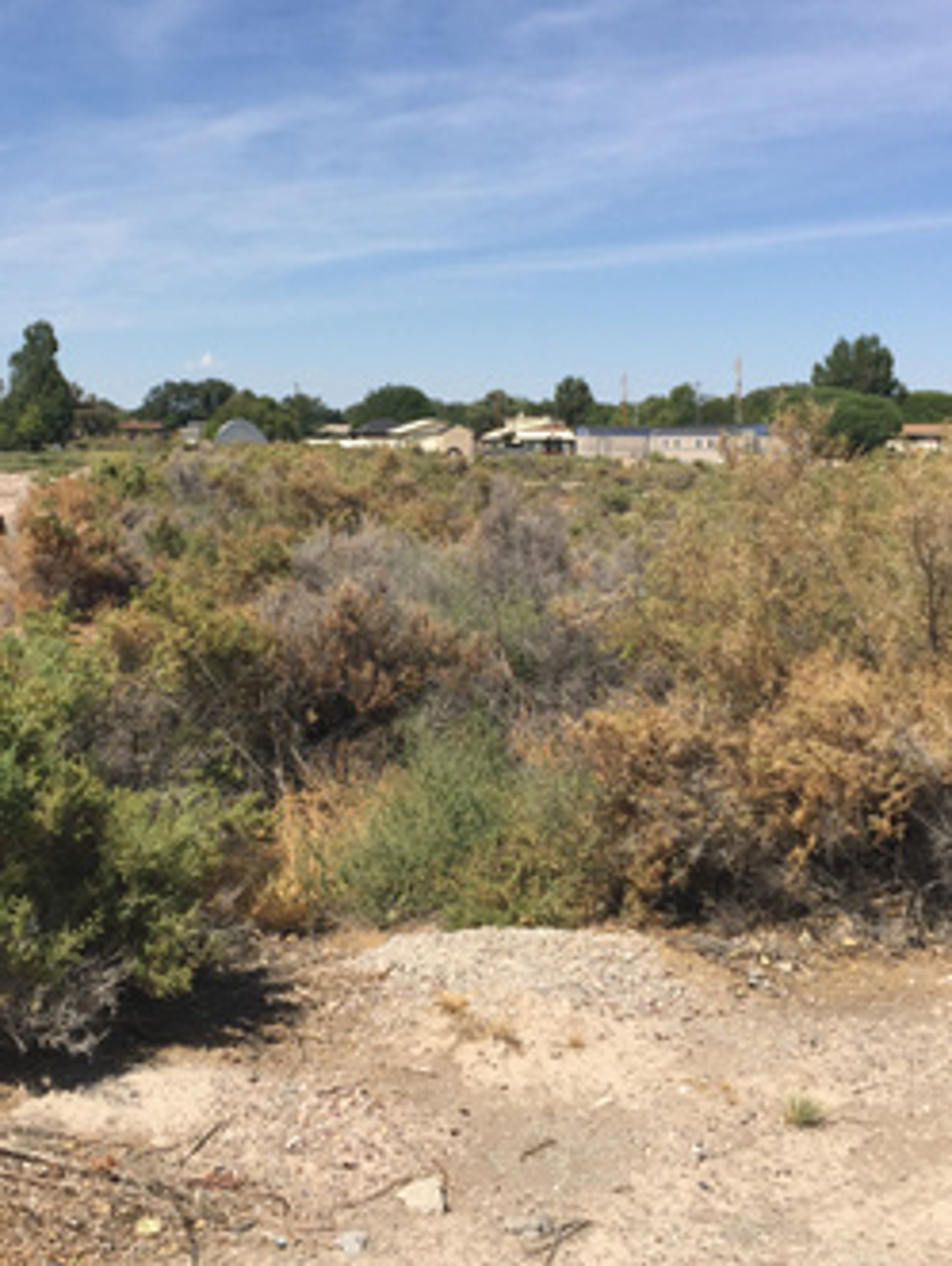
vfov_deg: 44.7
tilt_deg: -4.6
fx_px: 1537
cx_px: 371
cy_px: 555
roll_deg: -1.8
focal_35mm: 42
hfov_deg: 34.3
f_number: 2.2
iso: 32
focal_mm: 4.15
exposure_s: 1/2825
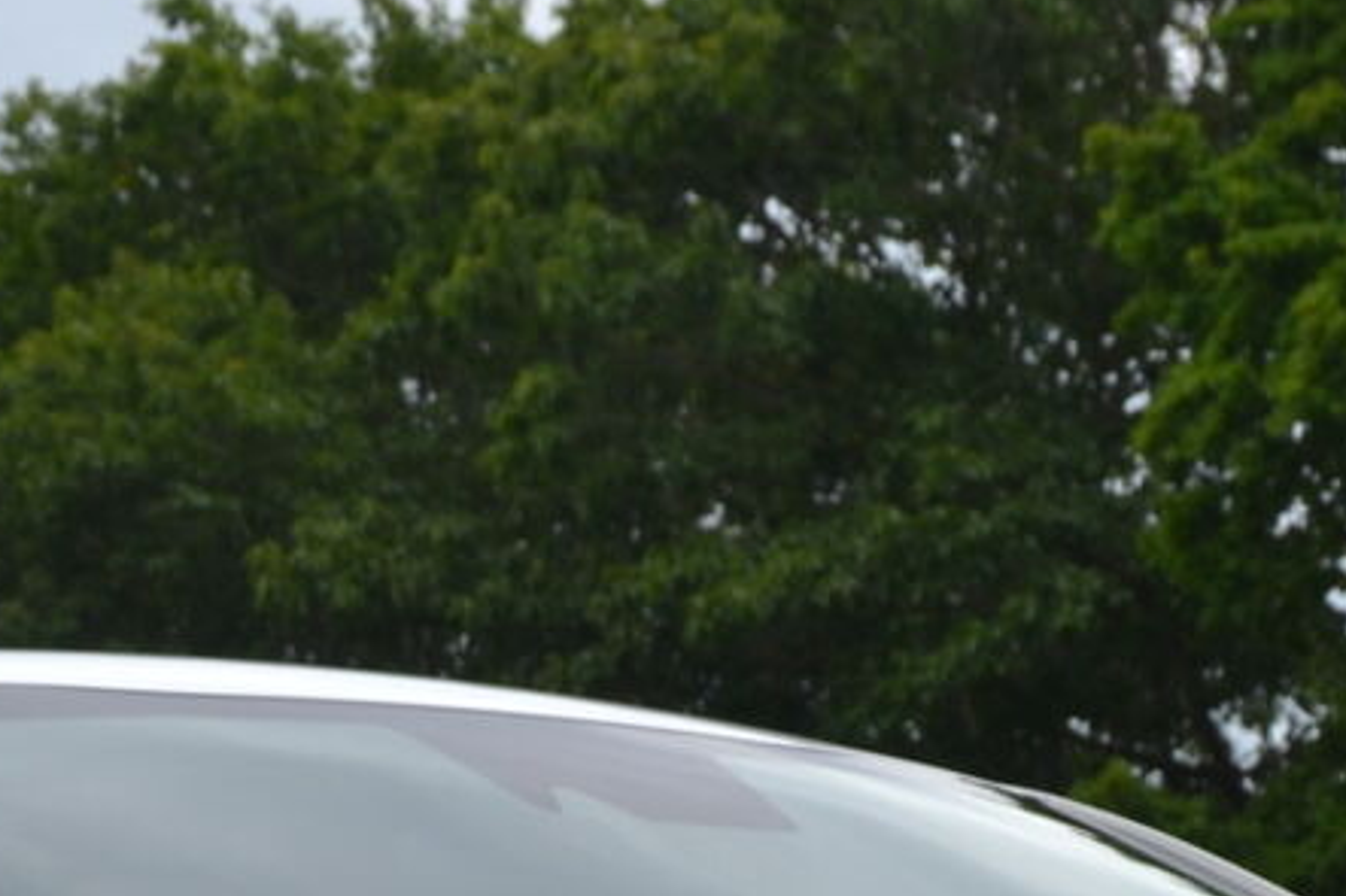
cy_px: 1895
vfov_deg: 7.7
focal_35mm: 169
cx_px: 635
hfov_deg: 12.2
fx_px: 6316
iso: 100
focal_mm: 26
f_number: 8
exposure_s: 1/250
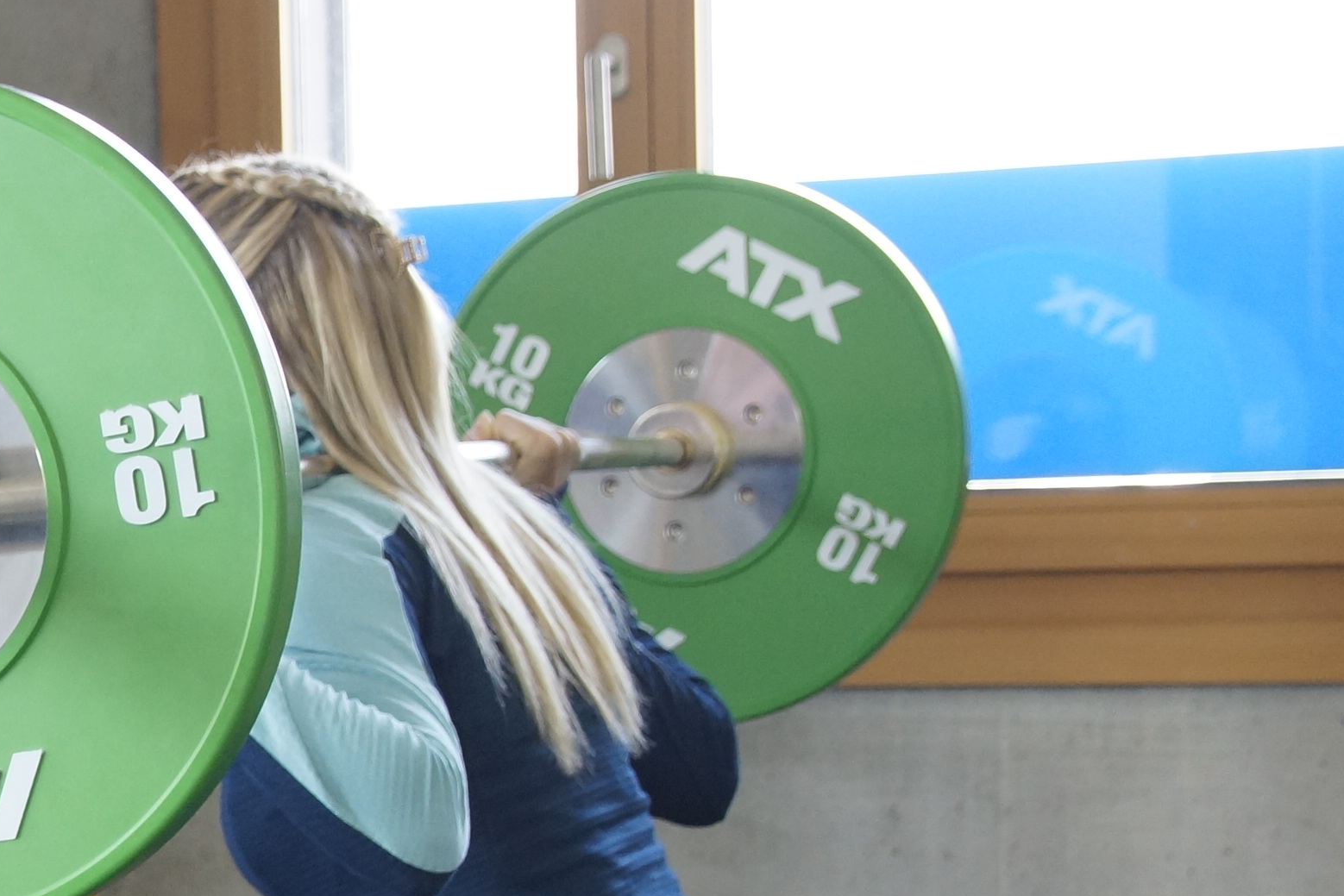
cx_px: -337
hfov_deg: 19.4
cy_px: 788
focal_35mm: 98
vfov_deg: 13.8
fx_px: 3659
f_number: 4
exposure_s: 1/60
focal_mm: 24
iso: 500
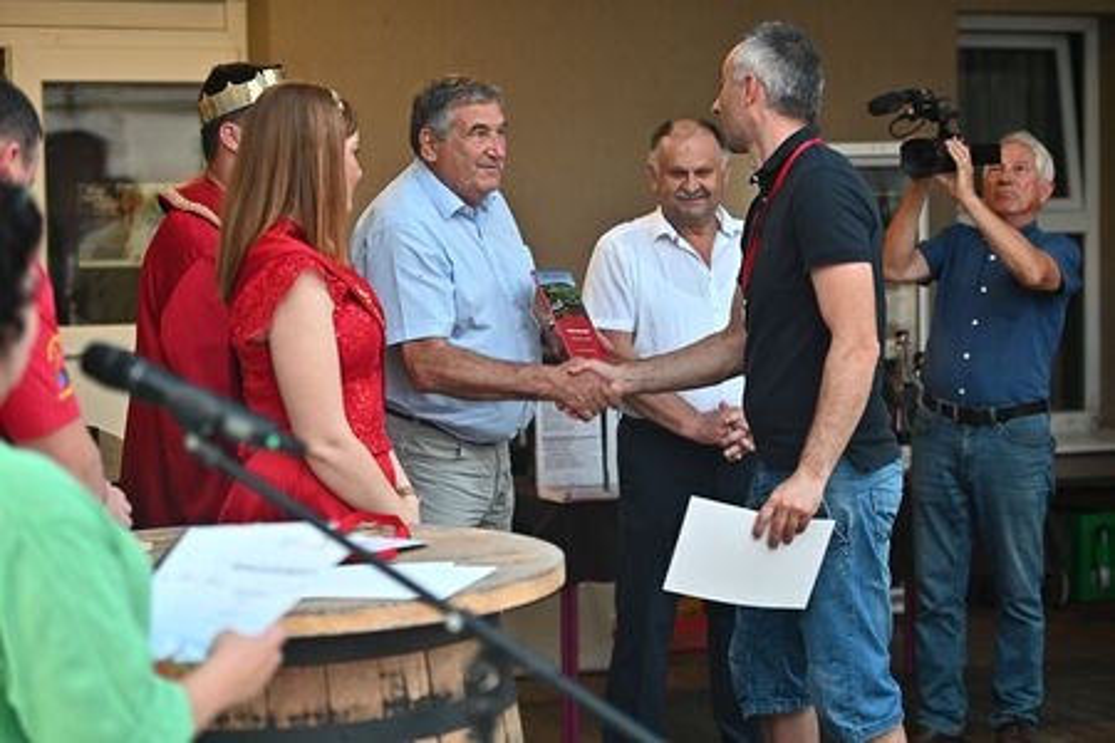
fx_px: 2663
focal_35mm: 86
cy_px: 372
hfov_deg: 23.6
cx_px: 558
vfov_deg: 15.9
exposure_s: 1/320
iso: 1000
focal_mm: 86
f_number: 3.2
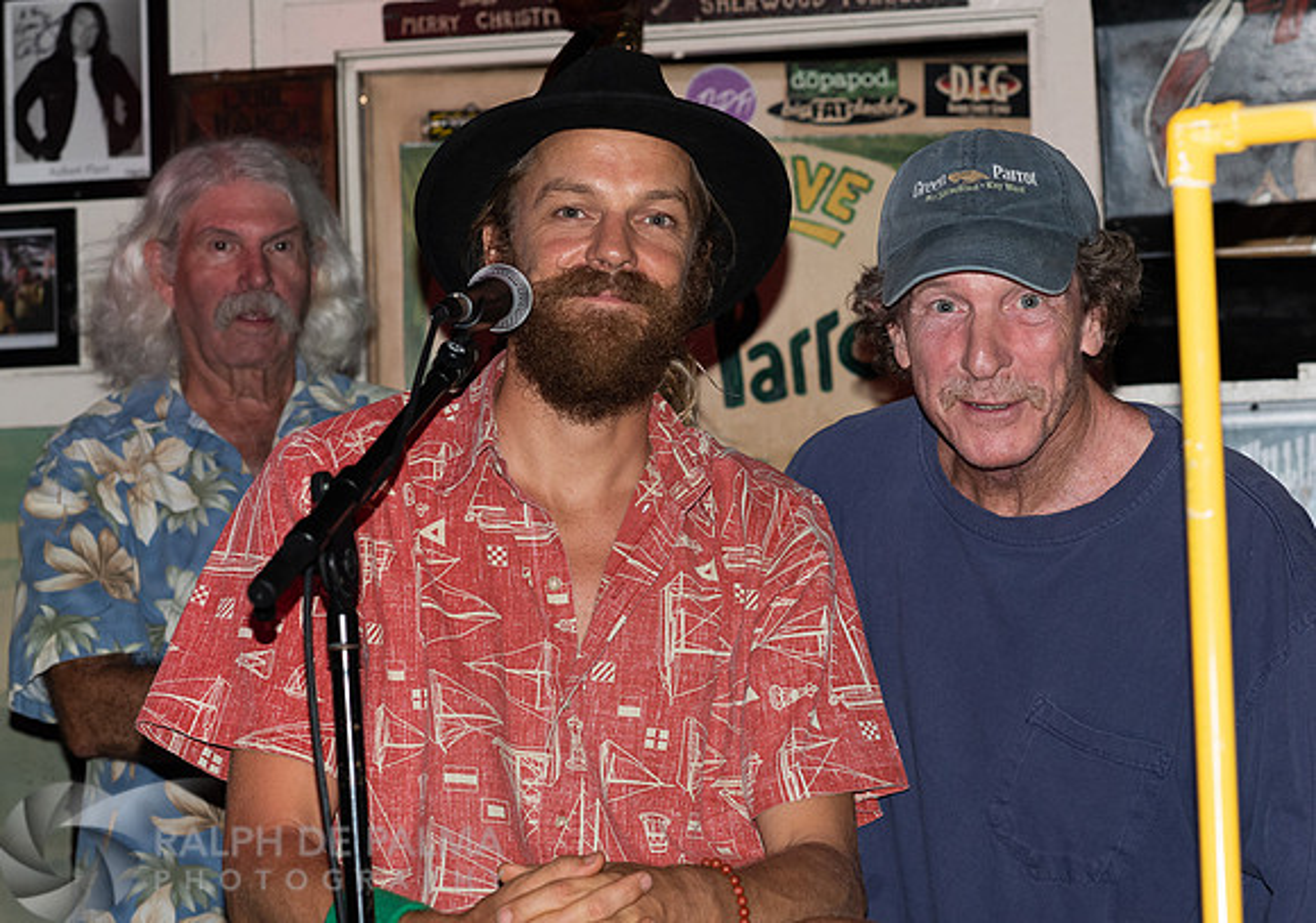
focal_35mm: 110
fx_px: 4086
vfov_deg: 12.9
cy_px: 527
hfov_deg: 18.3
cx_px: 817
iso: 800
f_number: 5.6
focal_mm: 85
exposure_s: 1/160
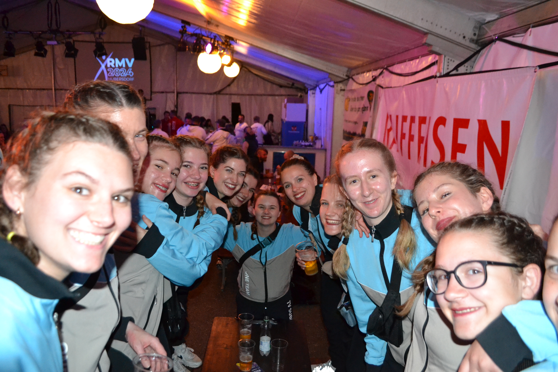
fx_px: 418
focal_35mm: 27
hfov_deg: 67.4
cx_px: 279
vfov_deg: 47.9
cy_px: 186
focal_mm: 18
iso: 3200
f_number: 3.5
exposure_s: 1/60
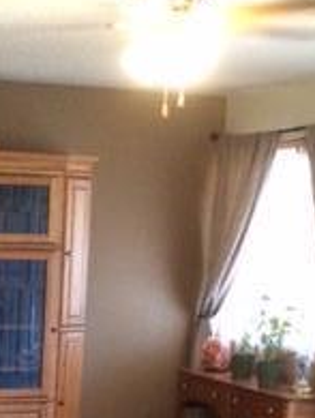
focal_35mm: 95
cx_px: 13
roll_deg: -0.6
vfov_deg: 18.8
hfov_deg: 15.4
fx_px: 1149
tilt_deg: -16.3
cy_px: 572
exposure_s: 1/24
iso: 320
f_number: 2.2
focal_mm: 4.15
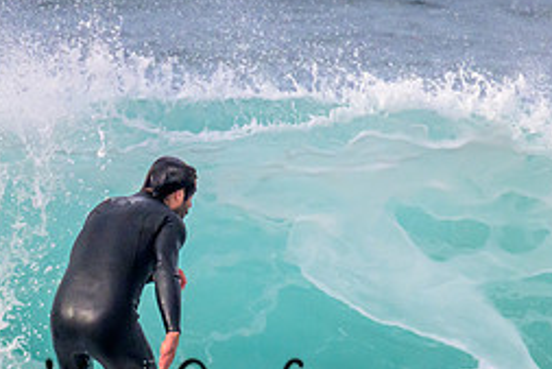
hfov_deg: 0.8
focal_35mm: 2517
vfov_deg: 0.5
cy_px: 360
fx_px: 38614
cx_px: 250
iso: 1100
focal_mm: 800
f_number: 11
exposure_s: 1/2000
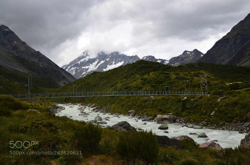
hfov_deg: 57.3
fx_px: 229
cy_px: 82
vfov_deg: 39.8
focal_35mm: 33
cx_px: 125
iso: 110
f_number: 11
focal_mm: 22
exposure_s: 1/125
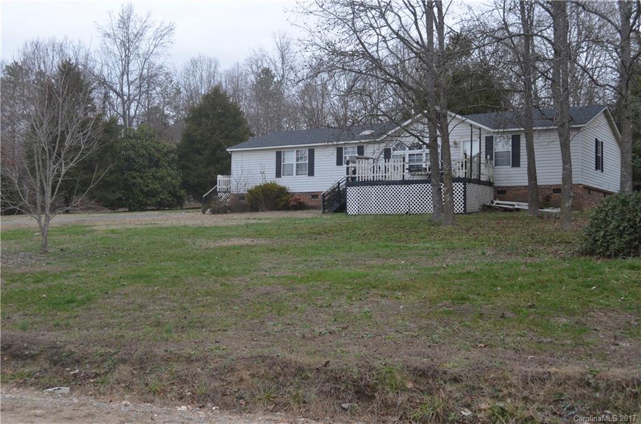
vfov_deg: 34.0
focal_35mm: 39
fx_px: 693
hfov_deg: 49.7
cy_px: 212
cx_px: 320
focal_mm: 26
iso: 200
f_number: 6.3
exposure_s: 1/160
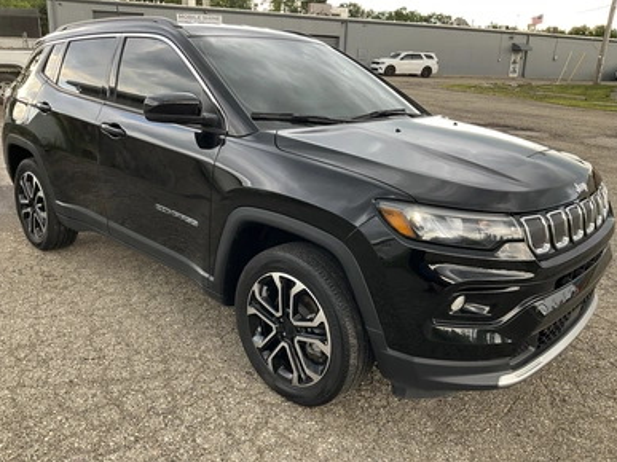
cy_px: 225
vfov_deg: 46.8
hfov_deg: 60.0
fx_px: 535
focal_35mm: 30
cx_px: 305
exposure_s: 1/122
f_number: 1.8
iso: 40
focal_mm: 3
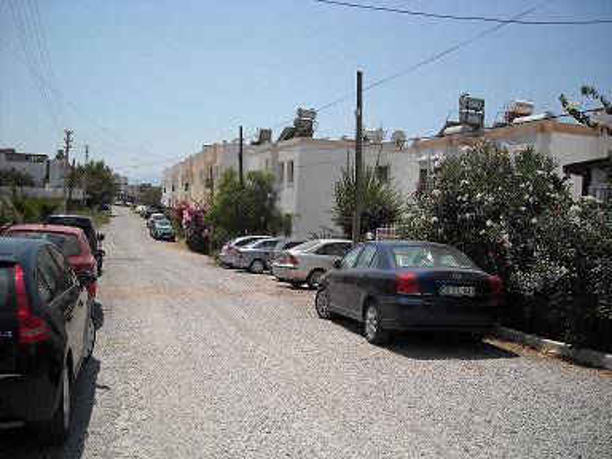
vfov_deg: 40.7
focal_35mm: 35
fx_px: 619
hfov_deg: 52.6
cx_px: 306
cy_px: 230
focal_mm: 5.7
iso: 64
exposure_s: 1/458
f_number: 5.6
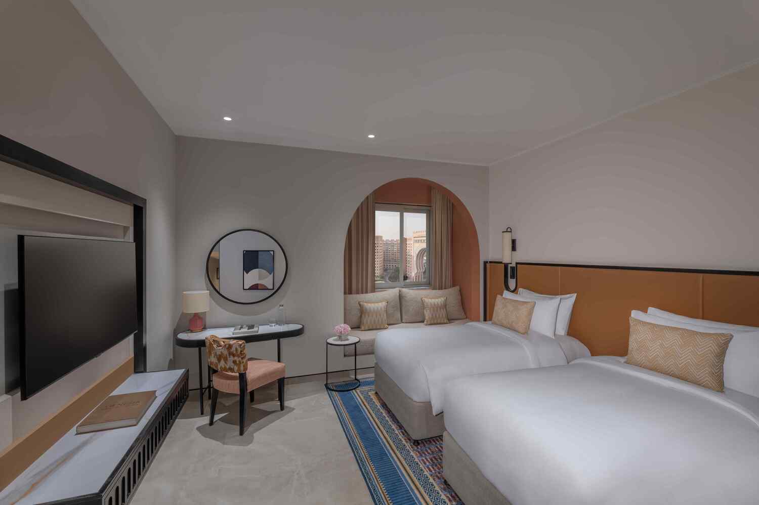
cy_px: 252
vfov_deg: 77.2
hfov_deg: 100.4
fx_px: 316
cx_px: 380
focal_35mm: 15
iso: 100
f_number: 9.5
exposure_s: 1/4
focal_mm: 15
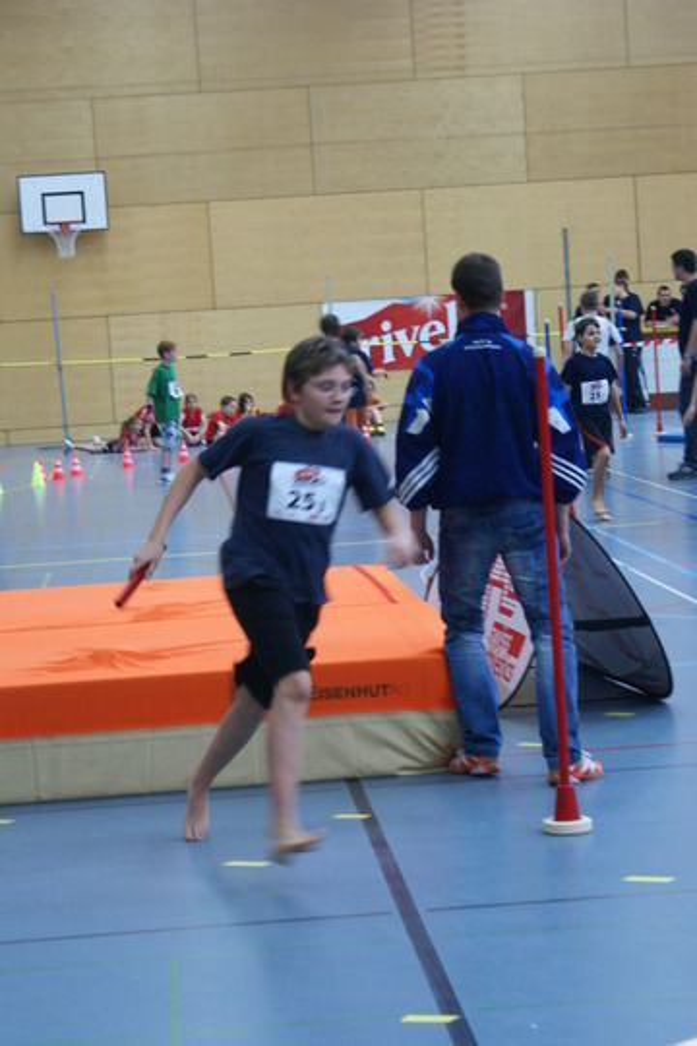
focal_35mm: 90
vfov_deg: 22.6
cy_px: 523
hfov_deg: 15.2
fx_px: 2614
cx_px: 348
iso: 800
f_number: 5.6
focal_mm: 60
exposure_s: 1/50
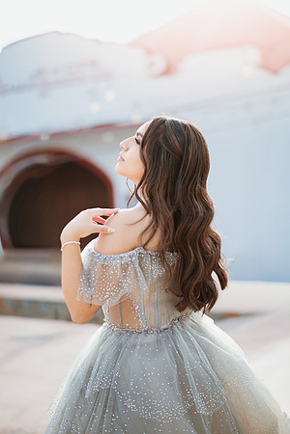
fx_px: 701
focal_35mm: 58
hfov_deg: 23.4
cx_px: 145
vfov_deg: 34.5
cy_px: 217
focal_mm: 58
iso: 100
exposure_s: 1/2500
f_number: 1.4
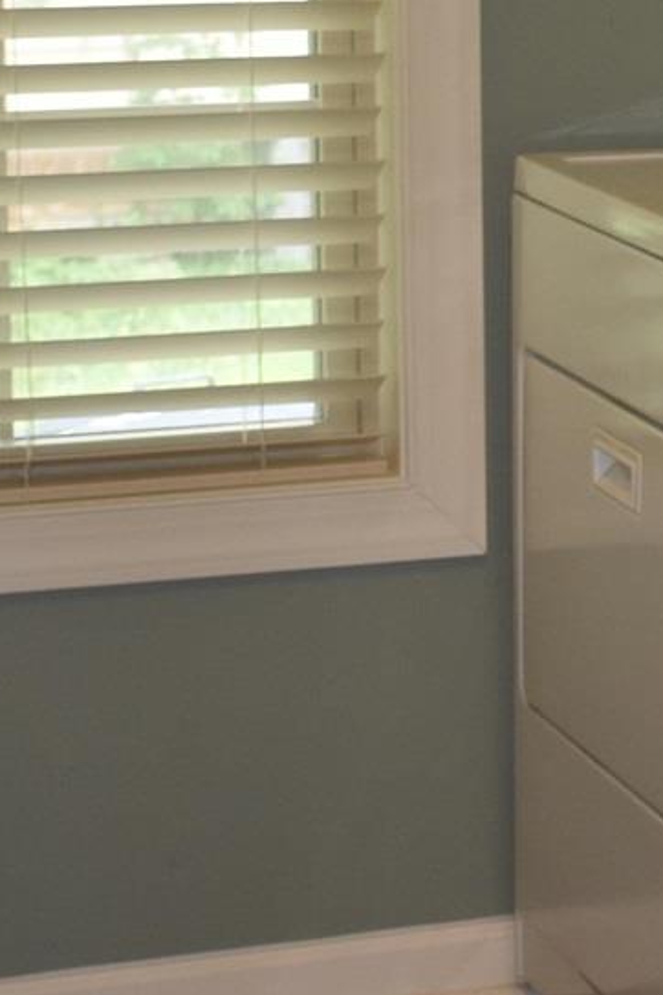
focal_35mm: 140
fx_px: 3867
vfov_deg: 14.5
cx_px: 1026
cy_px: 88
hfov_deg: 9.5
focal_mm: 22
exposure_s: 1/60
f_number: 3.8
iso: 800
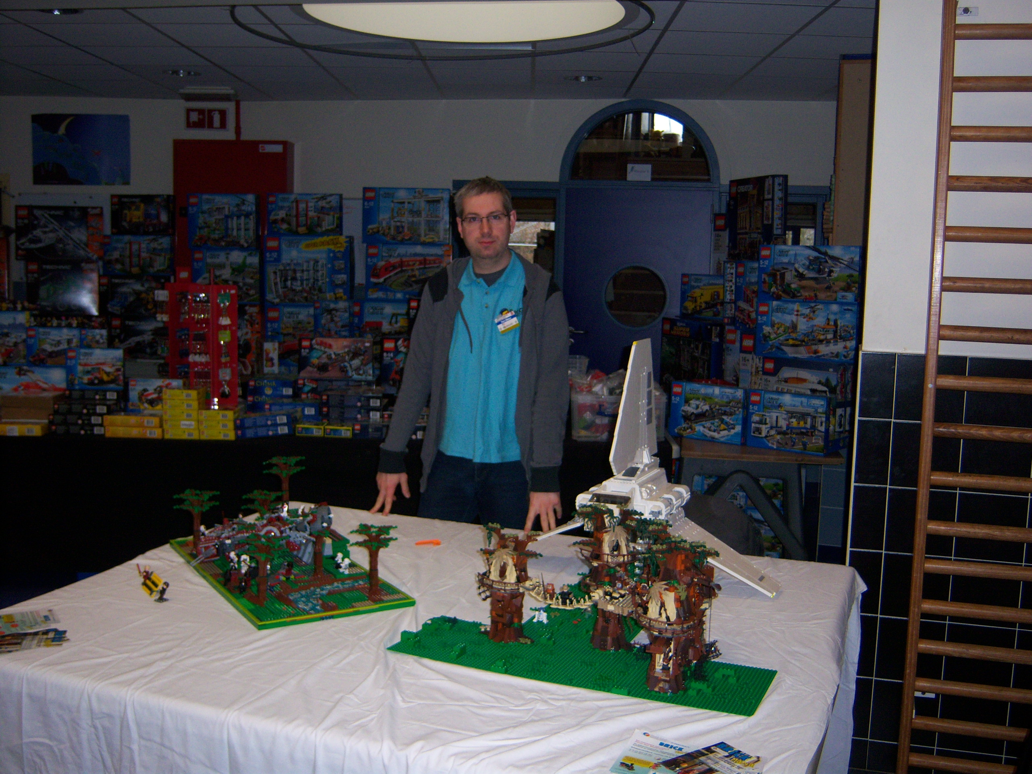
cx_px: 516
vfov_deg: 39.7
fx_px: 1073
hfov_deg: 51.4
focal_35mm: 36
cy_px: 387
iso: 160
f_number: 2.8
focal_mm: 7.5
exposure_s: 1/60
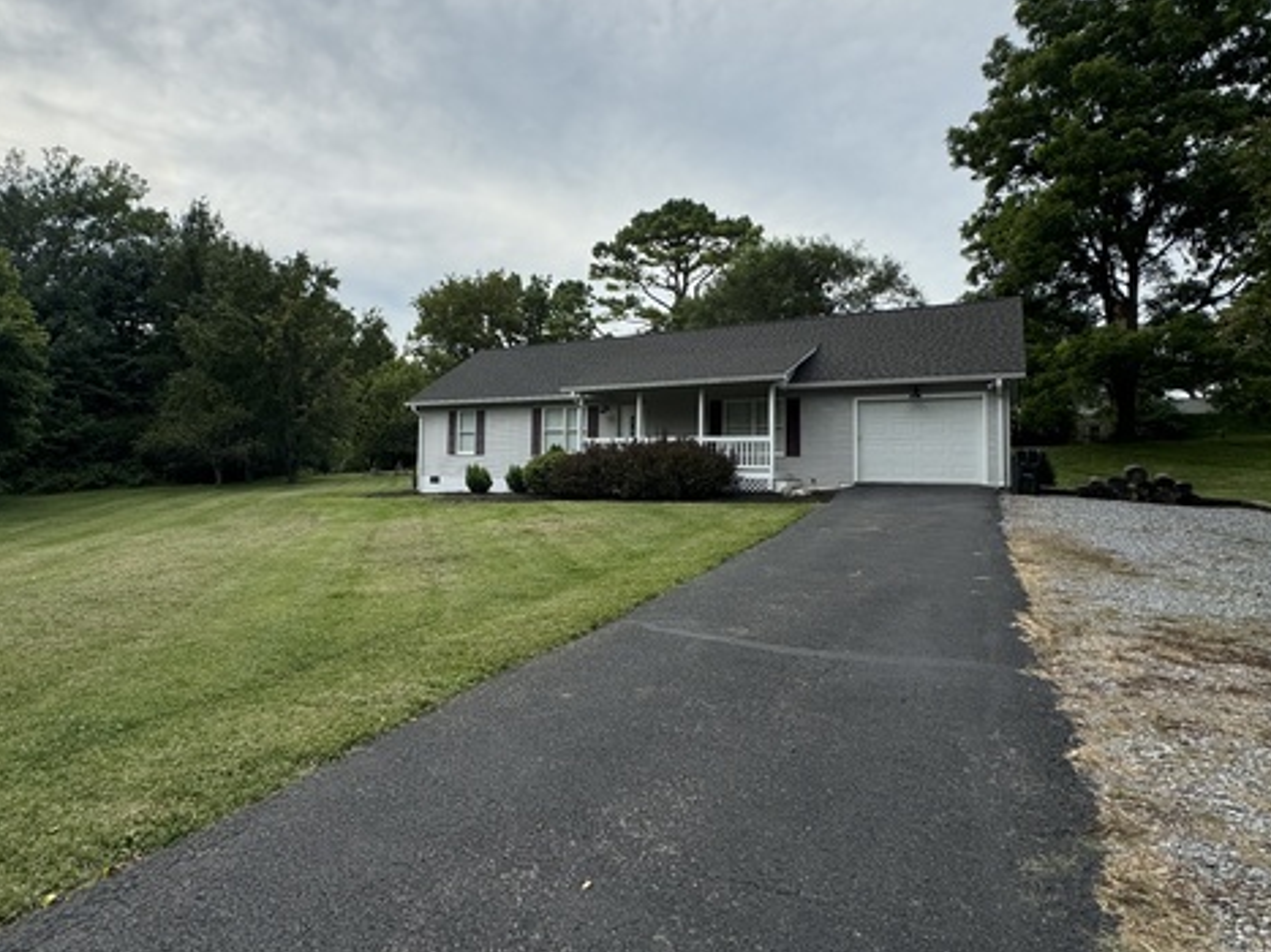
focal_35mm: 20
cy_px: 438
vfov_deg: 65.8
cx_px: 499
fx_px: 734
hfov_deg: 80.6
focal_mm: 2.22
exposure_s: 1/812
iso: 50
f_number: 2.2
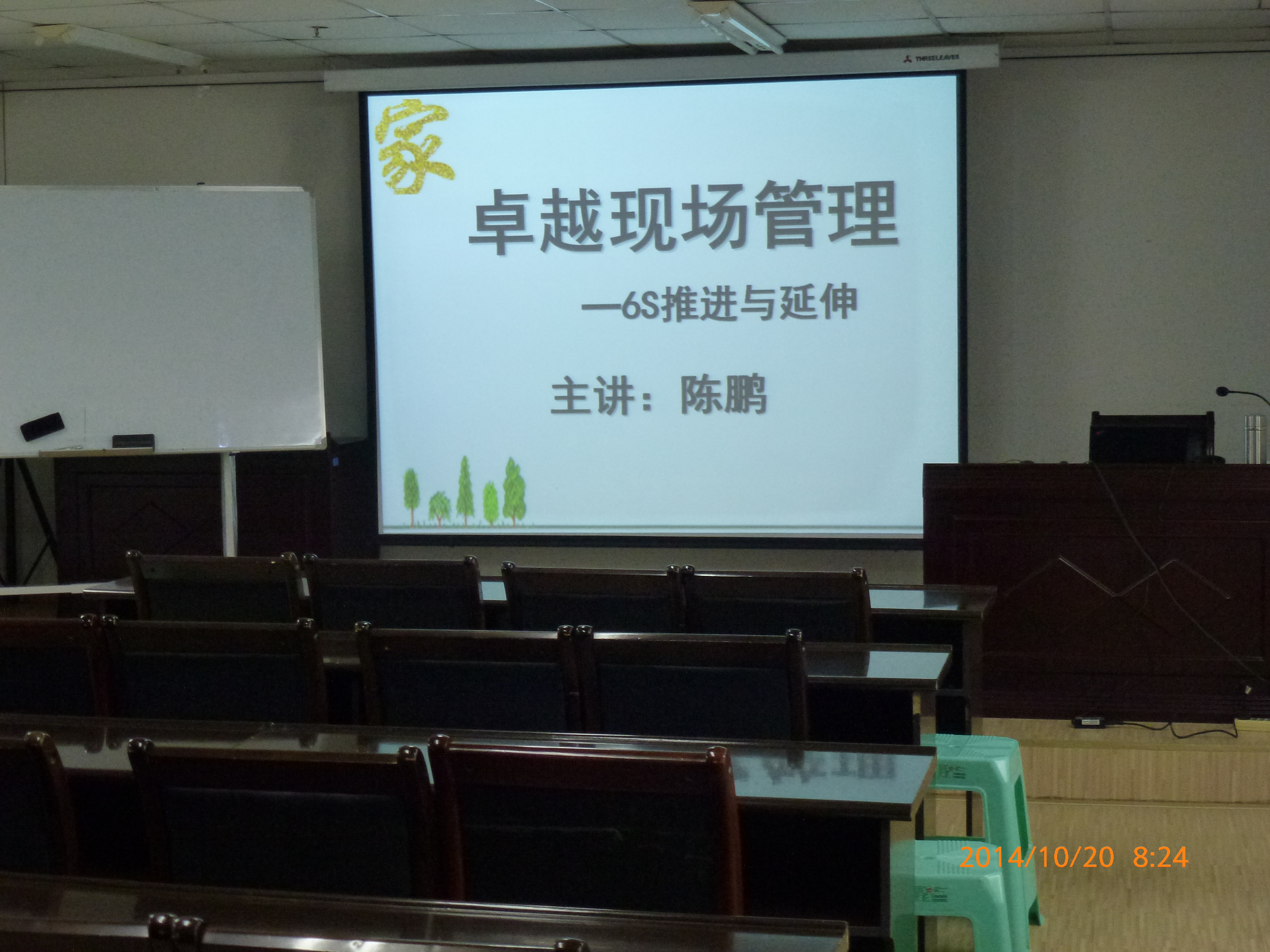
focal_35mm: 61
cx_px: 635
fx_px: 2238
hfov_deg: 31.7
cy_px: 476
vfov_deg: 24.0
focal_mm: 10.9
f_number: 4.5
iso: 400
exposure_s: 1/25
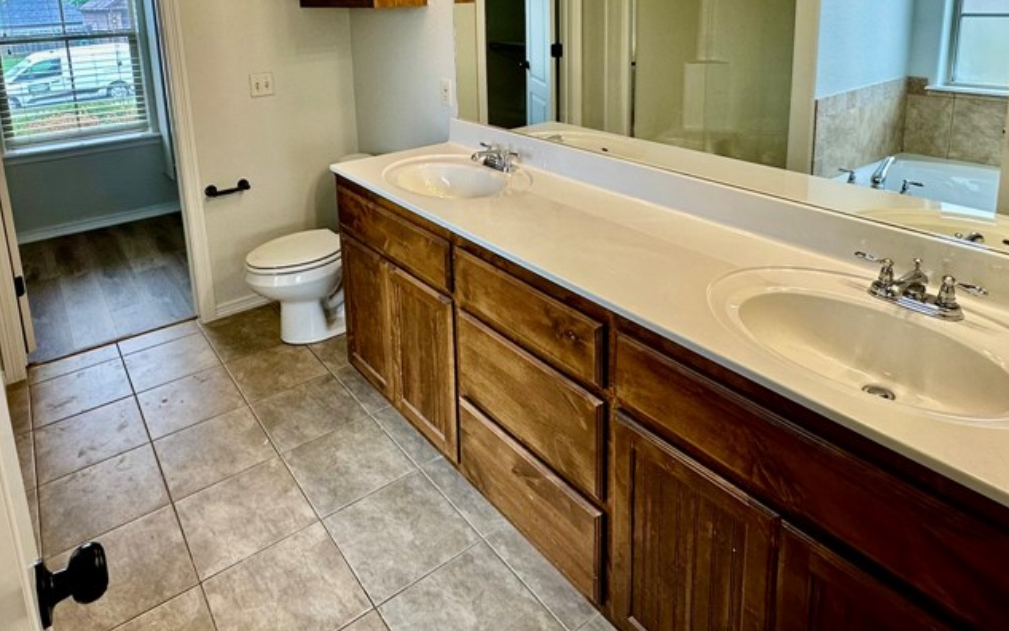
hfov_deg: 74.5
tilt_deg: -10.5
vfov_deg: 47.9
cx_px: 451
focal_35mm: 24
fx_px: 660
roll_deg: +2.1
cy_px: 113
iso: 100
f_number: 2.2
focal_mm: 2.22
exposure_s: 1/120
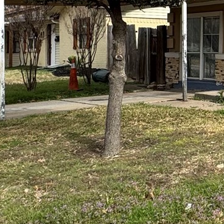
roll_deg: +0.1
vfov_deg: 24.2
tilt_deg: +1.3
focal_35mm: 70
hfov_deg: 20.4
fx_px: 512
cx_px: 354
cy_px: 40
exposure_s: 1/1420
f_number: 2.2
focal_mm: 2.22
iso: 50
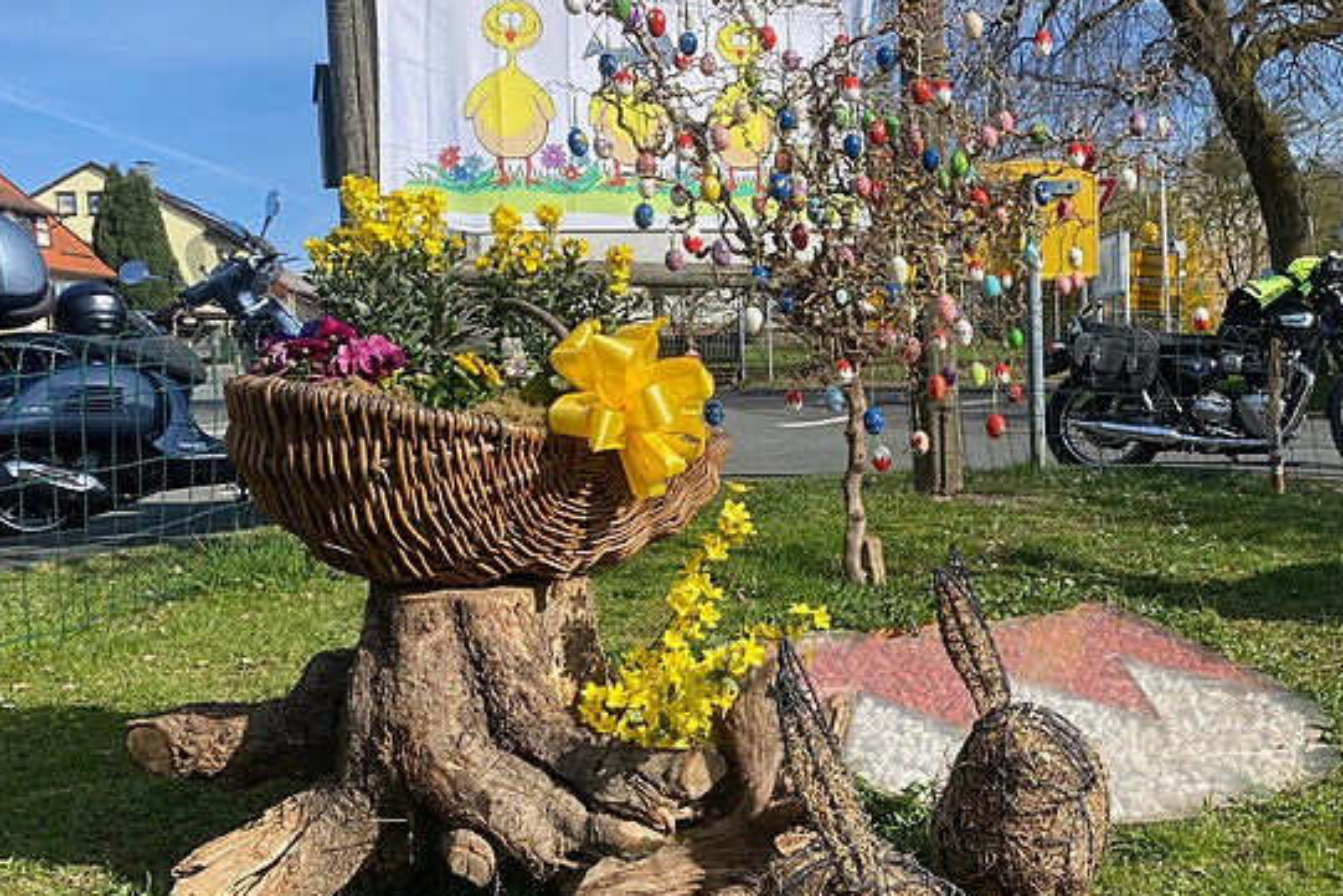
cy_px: 524
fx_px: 1493
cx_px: 983
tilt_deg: -3.6
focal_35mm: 40
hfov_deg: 46.9
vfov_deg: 33.3
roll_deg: +2.0
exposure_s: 1/1961
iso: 32
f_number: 1.8
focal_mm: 4.25
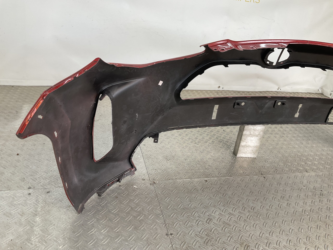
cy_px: 125
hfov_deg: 61.7
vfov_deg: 48.2
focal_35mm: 29
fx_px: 279
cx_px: 166
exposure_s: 1/130
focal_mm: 3
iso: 16
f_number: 1.8
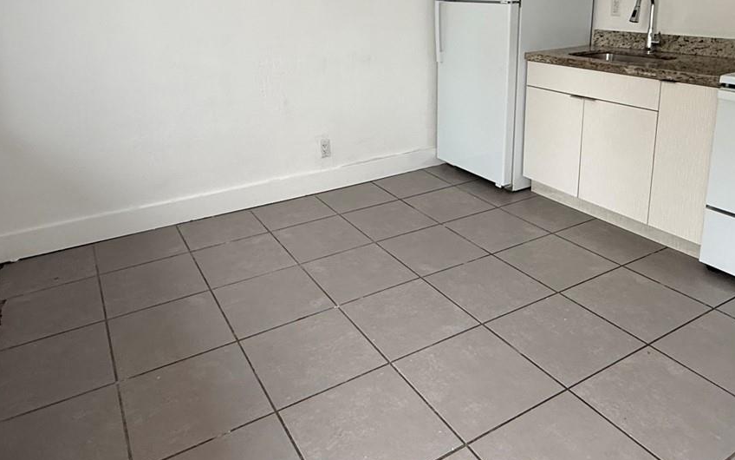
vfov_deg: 43.2
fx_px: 561
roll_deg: +0.8
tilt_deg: -13.3
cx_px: 384
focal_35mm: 28
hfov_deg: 66.4
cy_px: 117
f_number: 2.2
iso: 160
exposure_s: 1/99
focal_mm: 2.22
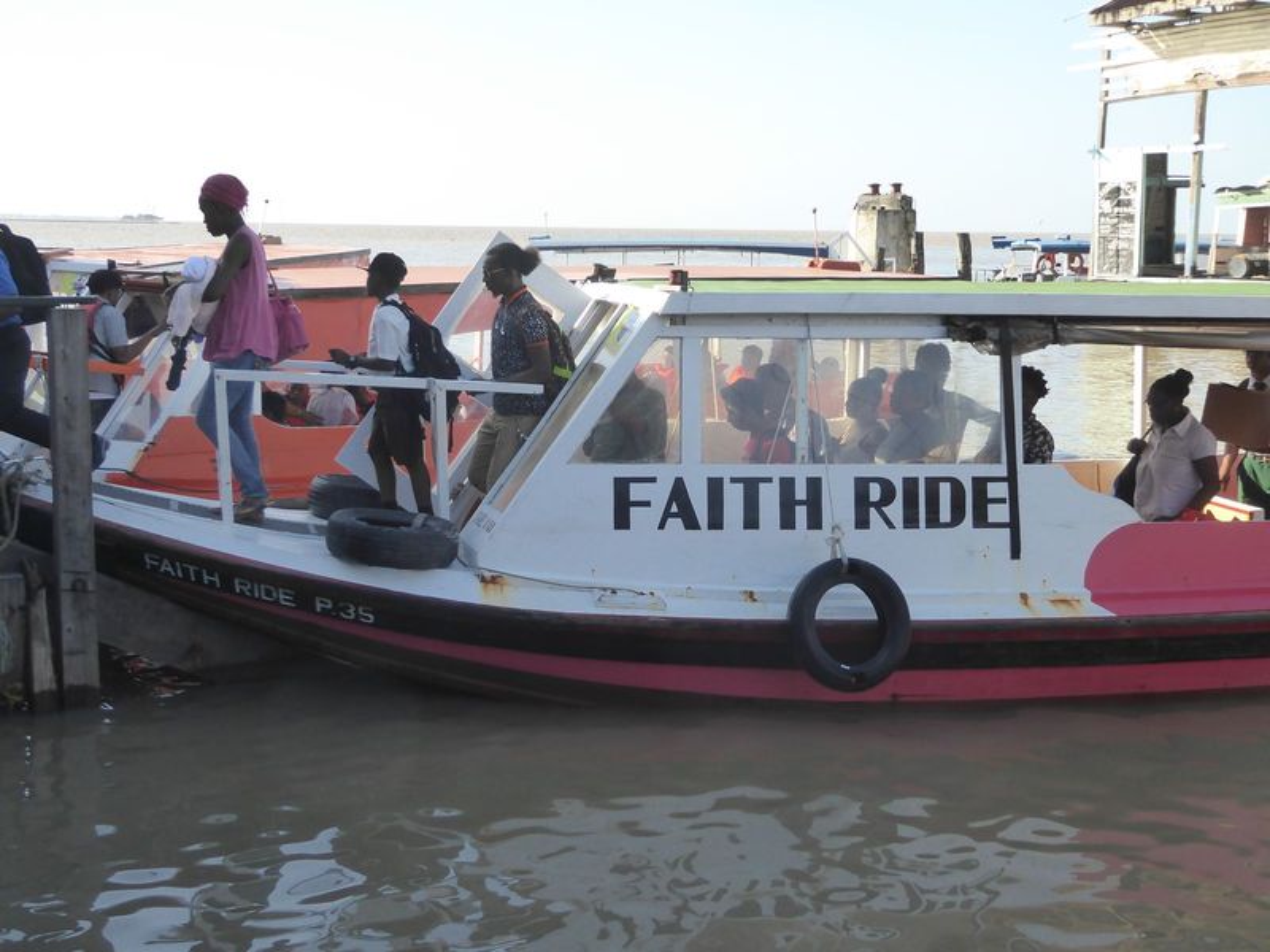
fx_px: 1798
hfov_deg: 38.9
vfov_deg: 29.7
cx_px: 635
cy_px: 476
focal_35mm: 49
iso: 160
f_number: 4
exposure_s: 1/250
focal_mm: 8.4
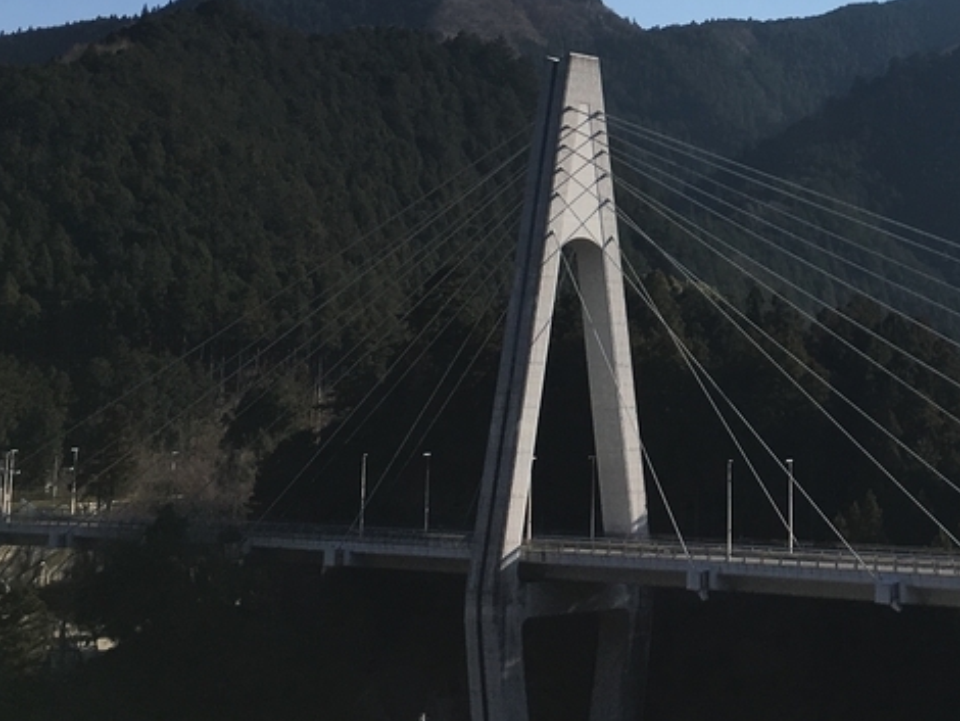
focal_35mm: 74
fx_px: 2053
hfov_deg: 25.4
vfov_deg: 19.5
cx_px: 889
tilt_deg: +9.2
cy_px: 61
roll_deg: +1.4
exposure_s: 1/1876
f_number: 2.2
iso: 25
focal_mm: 4.15
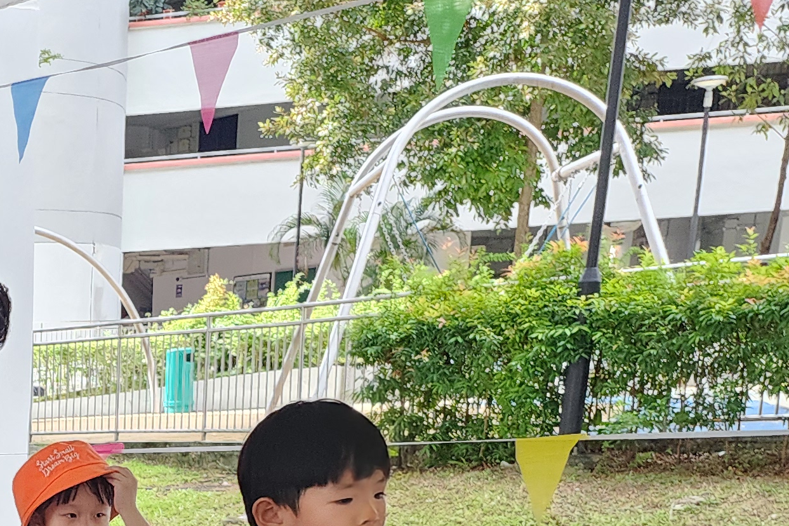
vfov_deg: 15.8
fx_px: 1687
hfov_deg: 22.5
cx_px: -332
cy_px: 864
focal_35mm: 77
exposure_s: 1/180
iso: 160
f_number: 1.8
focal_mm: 6.4
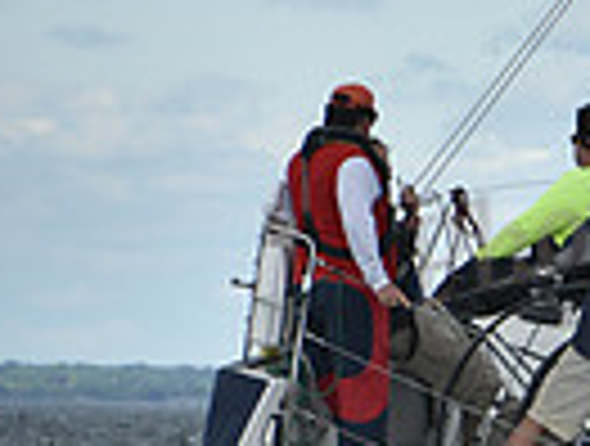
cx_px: 1275
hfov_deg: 2.3
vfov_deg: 1.8
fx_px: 14510
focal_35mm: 849
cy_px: 363
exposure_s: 1/1000
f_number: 8
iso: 320
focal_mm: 200
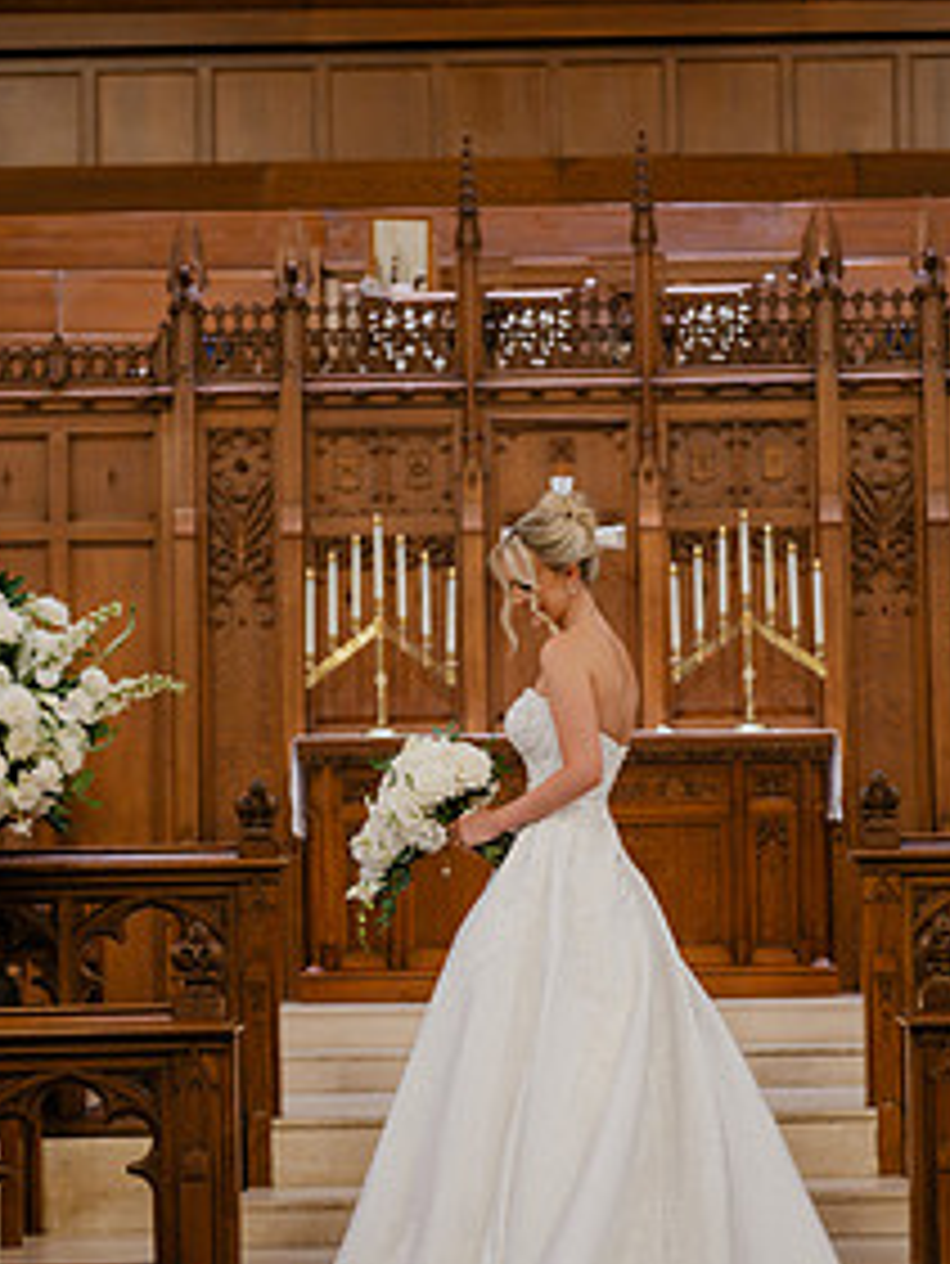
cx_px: 567
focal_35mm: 77
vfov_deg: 25.3
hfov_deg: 19.1
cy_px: 765
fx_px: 2815
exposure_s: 1/125
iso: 2500
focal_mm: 50
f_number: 2
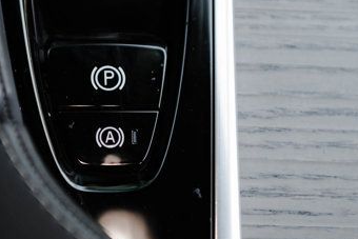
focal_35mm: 98
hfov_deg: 20.7
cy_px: 67
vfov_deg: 13.9
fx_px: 975
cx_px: 117
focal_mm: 52
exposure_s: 1/200
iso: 1250
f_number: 2.8
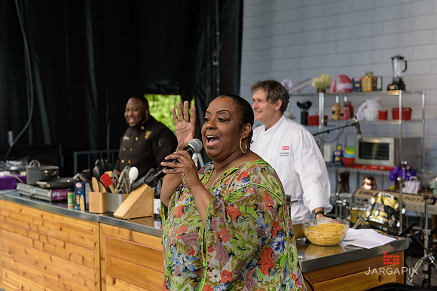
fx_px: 680
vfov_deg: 24.2
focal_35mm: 56
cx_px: 218
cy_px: 146
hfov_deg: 35.6
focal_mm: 56
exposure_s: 1/800
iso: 250
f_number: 3.2
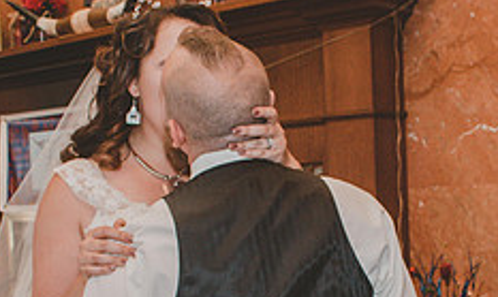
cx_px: 286
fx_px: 965
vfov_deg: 17.2
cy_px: 279
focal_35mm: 72
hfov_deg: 28.9
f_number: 5
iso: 800
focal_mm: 18
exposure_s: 1/100
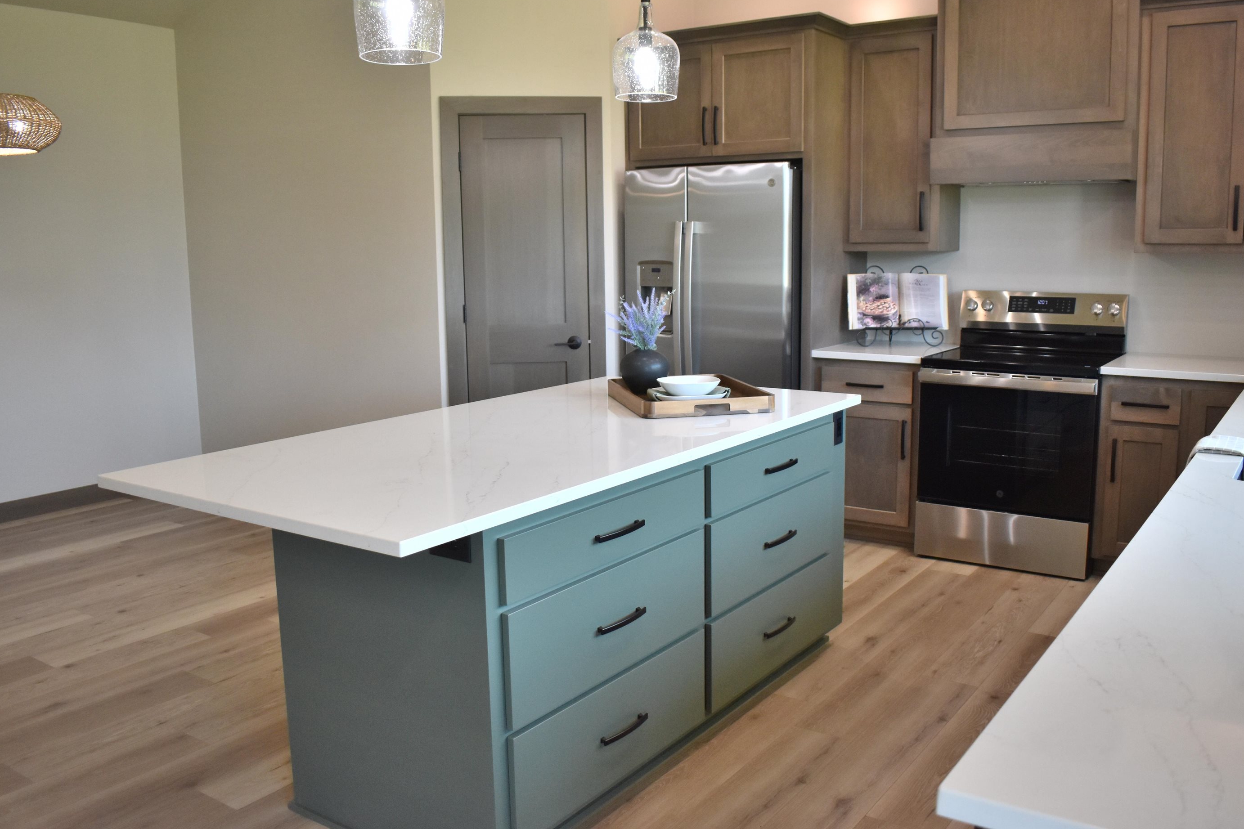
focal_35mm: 30
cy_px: 412
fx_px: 1037
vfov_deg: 43.6
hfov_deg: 61.9
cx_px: 644
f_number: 3.5
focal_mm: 18
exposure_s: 1/250
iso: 800
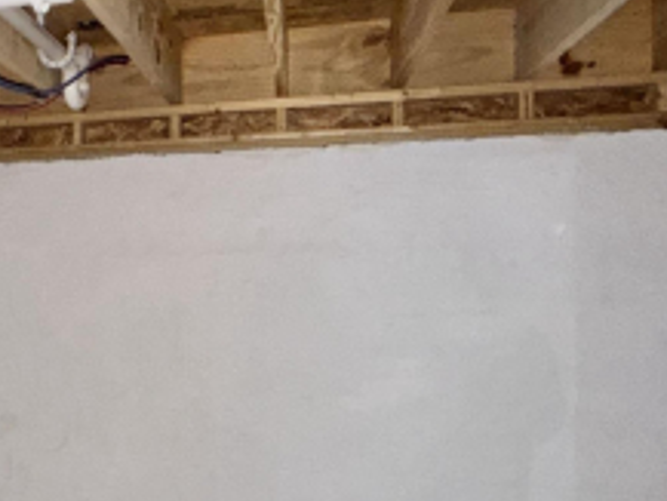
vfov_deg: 33.6
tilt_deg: -1.0
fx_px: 829
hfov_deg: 39.4
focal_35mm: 43
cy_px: 283
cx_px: 20
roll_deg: +0.3
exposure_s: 1/16
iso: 320
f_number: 2.2
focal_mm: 2.22
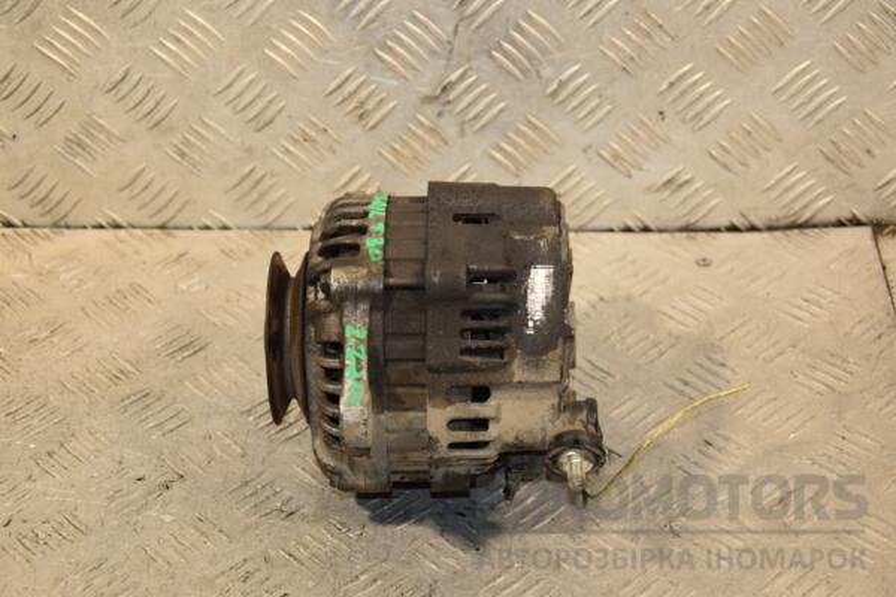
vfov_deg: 18.2
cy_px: 298
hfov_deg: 27.0
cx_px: 448
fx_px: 1867
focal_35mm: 75
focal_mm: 50
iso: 800
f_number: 5
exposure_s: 1/160
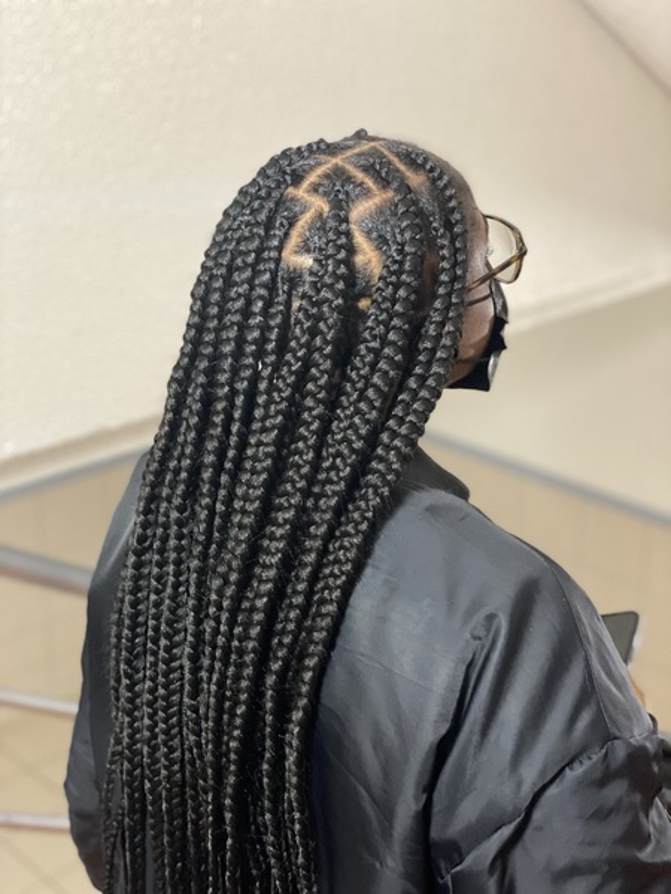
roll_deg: -0.2
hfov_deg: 28.0
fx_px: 1344
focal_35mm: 52
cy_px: 447
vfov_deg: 36.8
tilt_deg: -20.9
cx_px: 336
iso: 250
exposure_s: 1/33
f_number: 2
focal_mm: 6
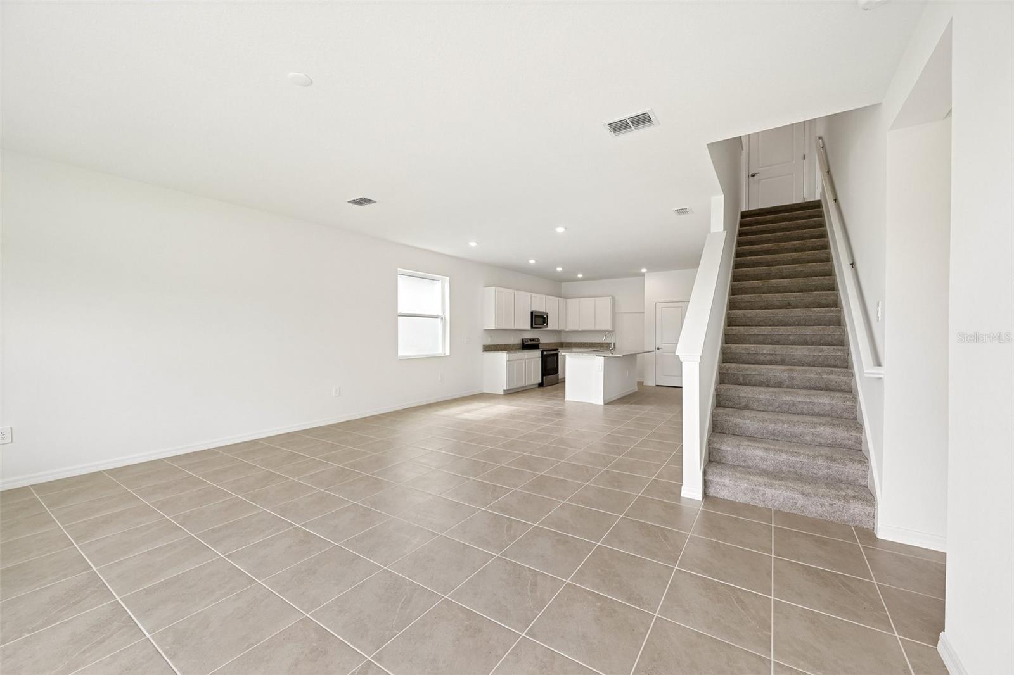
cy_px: 338
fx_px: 394
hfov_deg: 104.3
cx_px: 507
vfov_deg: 81.2
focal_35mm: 14
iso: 400
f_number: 8
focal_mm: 14
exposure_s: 1/125
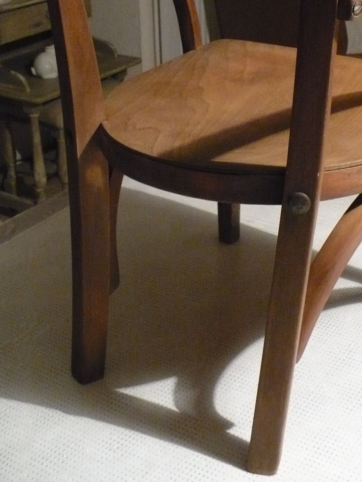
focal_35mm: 57
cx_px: 231
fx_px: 795
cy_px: 140
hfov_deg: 25.6
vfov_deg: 33.3
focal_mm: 6.1
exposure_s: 1/13
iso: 400
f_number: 2.8
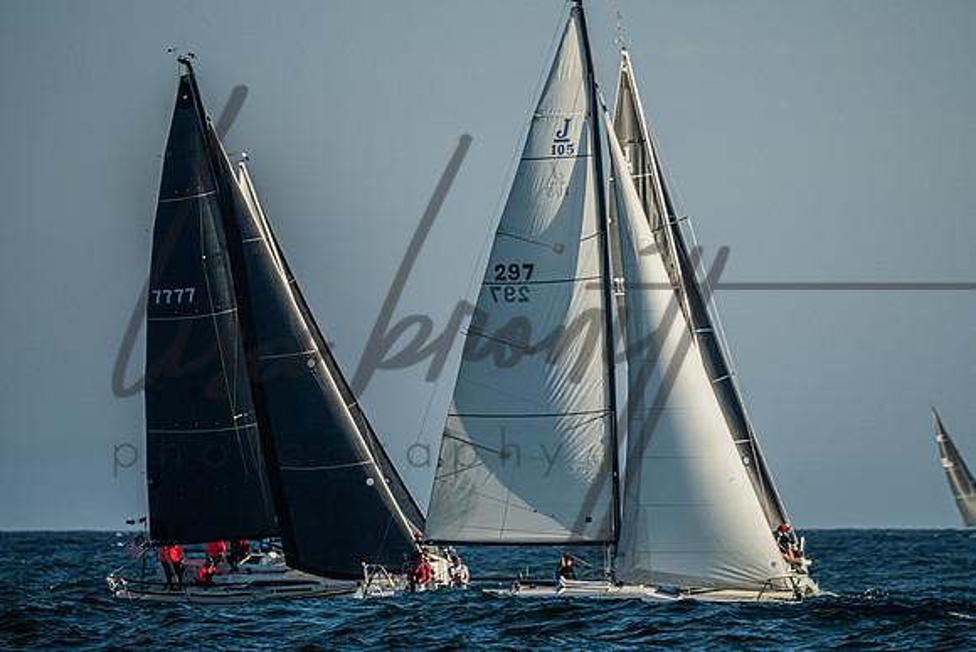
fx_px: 14768
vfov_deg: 2.5
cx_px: 568
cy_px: 349
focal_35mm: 545
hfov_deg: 3.8
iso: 400
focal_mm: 400
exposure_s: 1/5000
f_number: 5.6
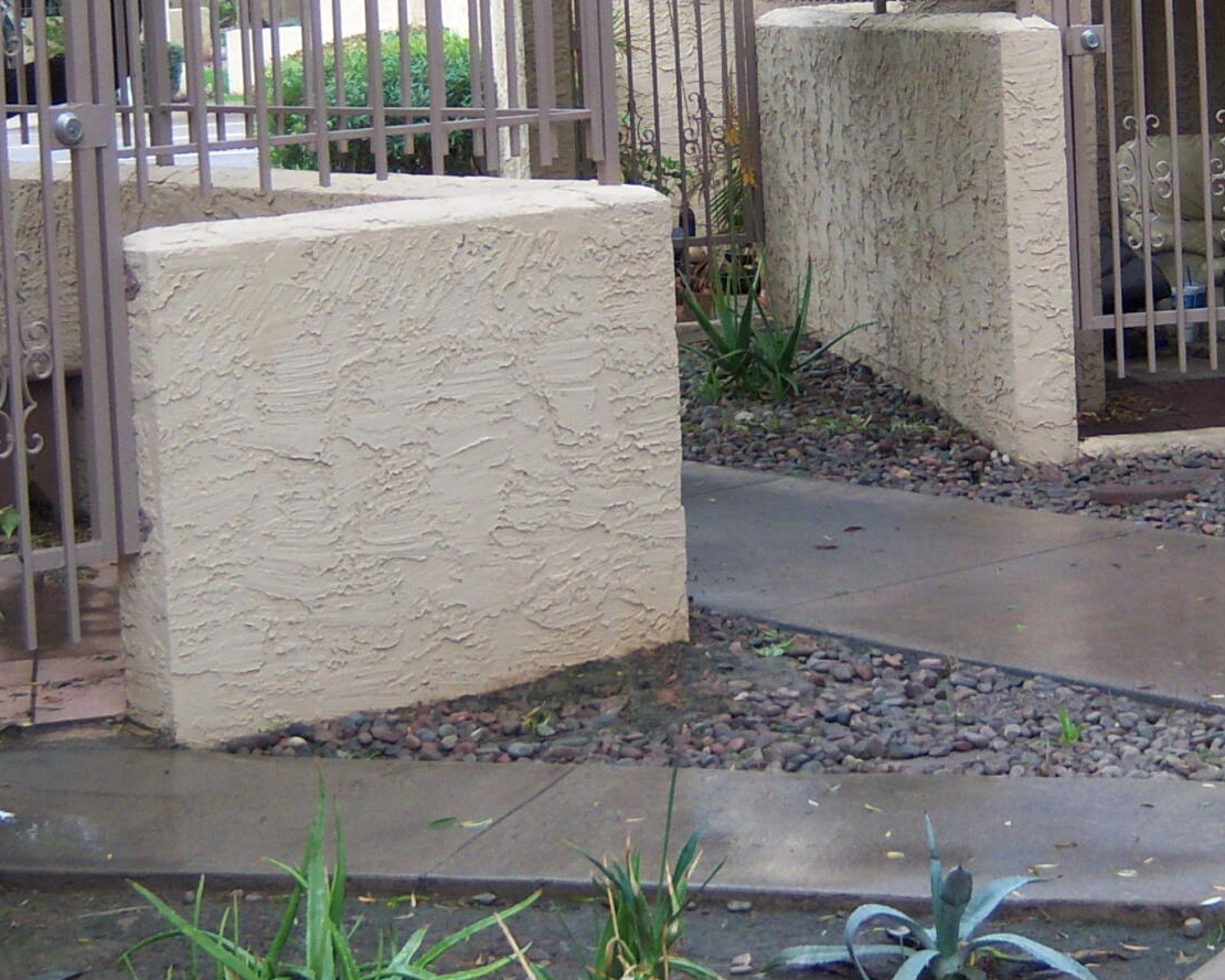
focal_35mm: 95
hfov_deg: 20.1
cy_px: 174
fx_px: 3444
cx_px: 758
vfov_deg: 16.1
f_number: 2.8
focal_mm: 7.5
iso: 80
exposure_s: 1/160
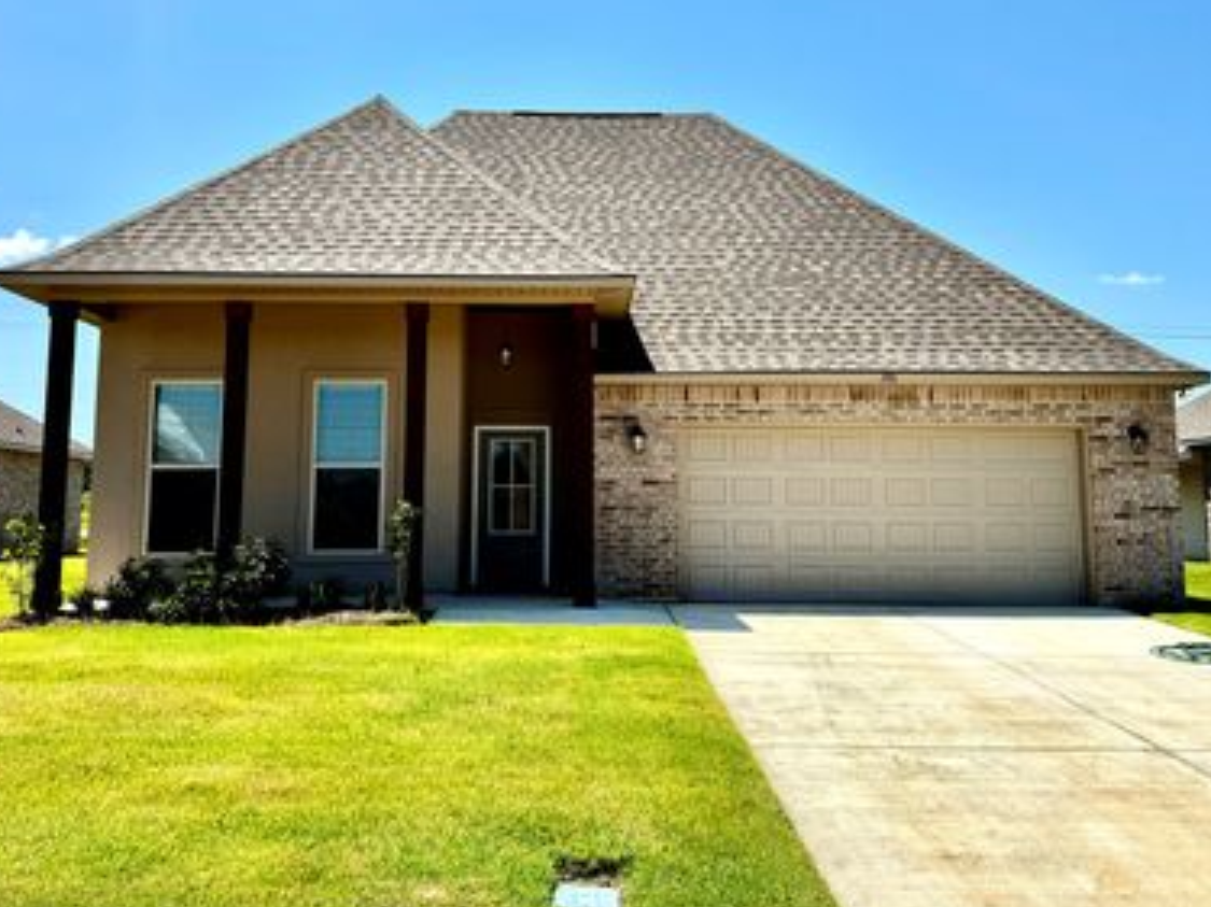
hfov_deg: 56.8
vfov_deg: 43.9
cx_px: 604
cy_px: 360
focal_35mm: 32
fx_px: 1119
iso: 80
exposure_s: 1/6410
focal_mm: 6.76
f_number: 1.78
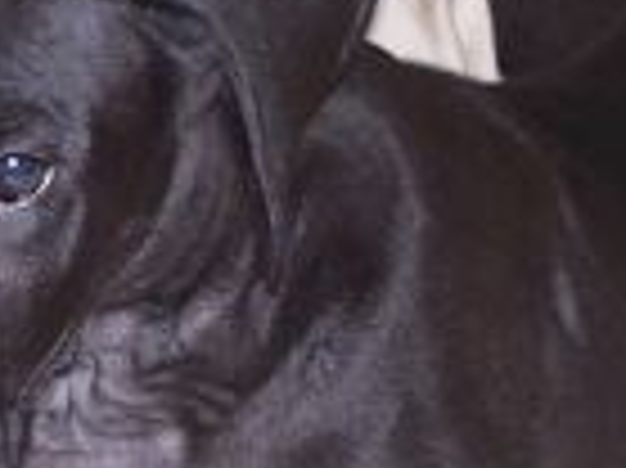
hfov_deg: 7.2
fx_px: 5005
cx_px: 342
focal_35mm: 277
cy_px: -68
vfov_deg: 5.3
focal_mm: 10.3
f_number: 2.8
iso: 80
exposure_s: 1/90
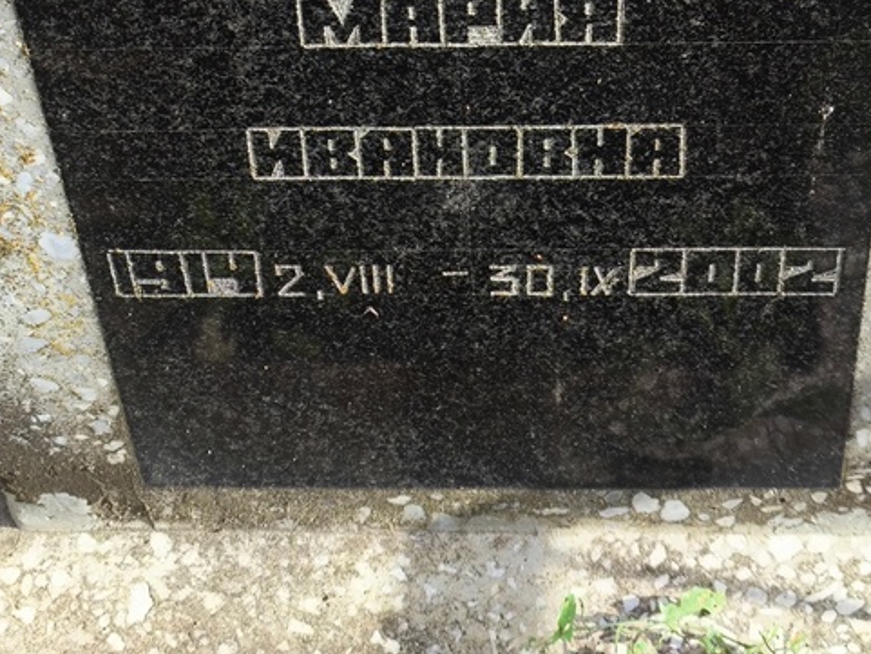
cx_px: 513
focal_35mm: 83
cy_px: 152
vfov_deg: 17.7
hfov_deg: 23.5
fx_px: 2089
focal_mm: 4.71
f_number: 1.7
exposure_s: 1/676
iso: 50
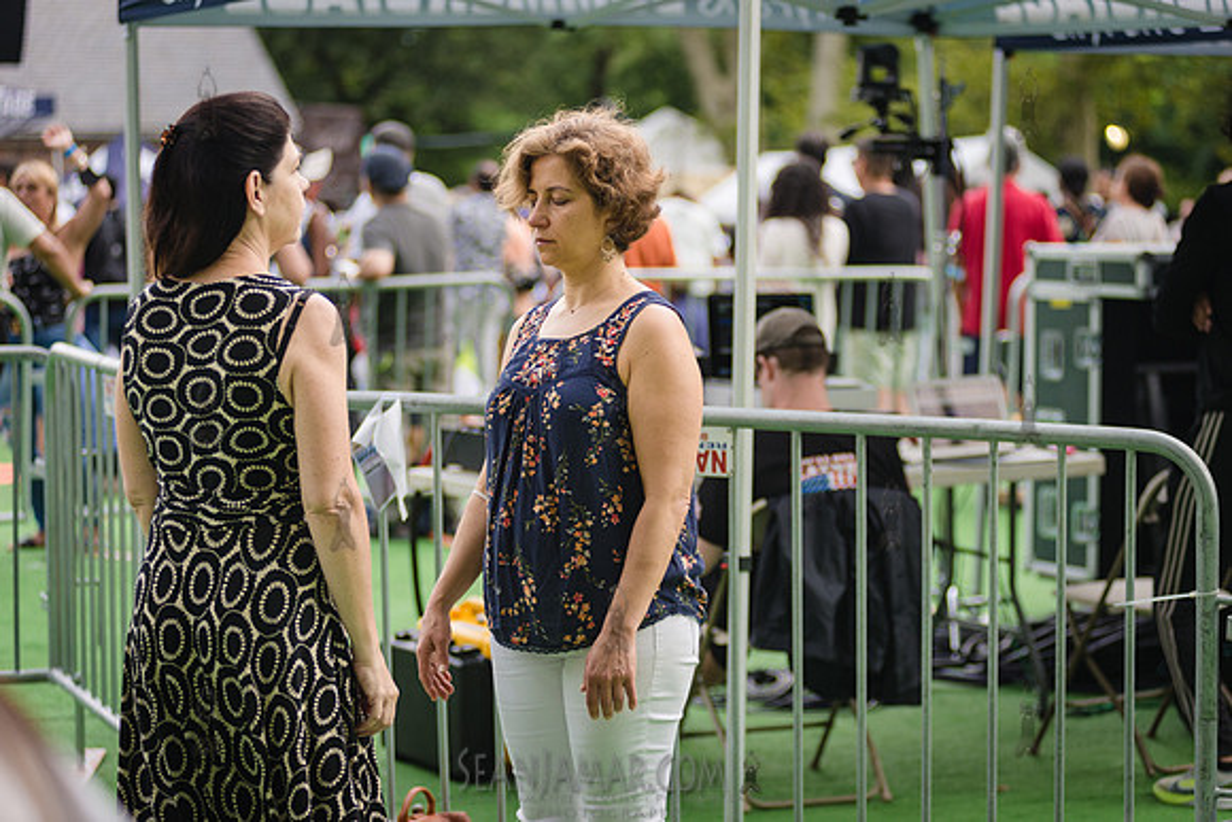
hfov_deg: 22.1
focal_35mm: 92
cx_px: 616
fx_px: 3149
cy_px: 411
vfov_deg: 14.9
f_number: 2.8
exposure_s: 1/640
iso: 500
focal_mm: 92
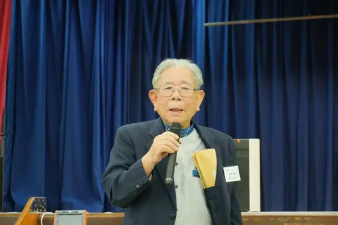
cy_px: 112
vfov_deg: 13.0
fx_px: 985
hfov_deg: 19.5
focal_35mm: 105
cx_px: 169
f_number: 5.6
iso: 5000
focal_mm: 70
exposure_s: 1/125
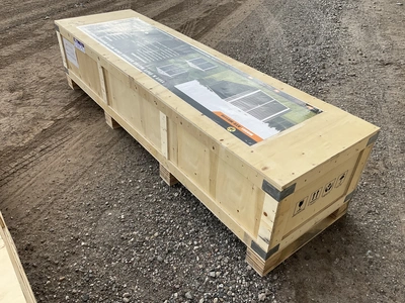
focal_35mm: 29
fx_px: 339
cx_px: 202
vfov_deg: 48.2
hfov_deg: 61.7
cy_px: 152
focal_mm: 3
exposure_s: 1/586
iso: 25
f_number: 1.8
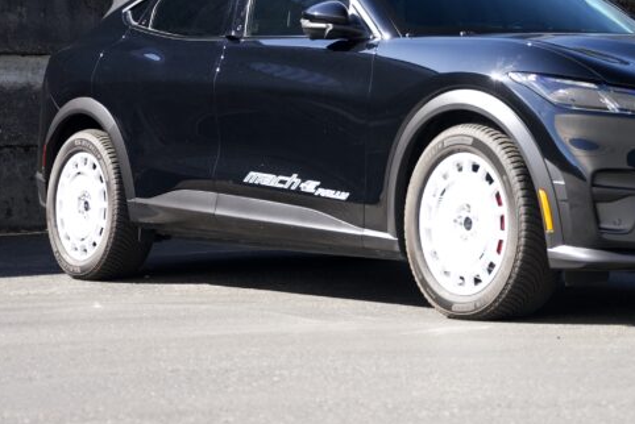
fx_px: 1839
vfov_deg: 13.0
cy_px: 5
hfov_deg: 19.3
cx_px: 565
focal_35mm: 104
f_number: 2.8
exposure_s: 1/800
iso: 320
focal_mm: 49.1
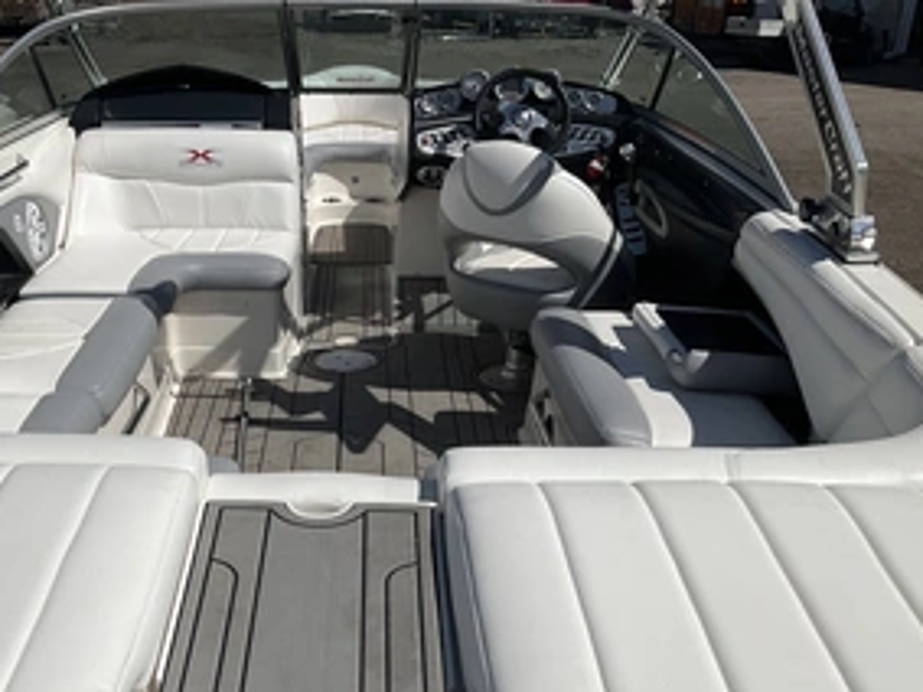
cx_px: 307
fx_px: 1093
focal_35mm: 41
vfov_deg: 34.6
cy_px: 483
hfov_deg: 45.1
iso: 25
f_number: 1.8
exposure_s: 1/7407
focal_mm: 3
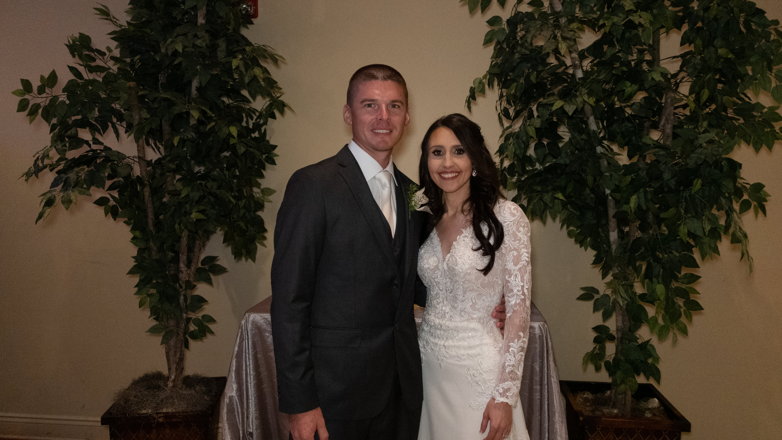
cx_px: 391
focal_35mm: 25
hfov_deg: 73.7
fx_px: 521
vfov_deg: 45.8
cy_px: 220
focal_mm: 9.44
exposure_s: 1/125
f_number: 1.8
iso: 2000
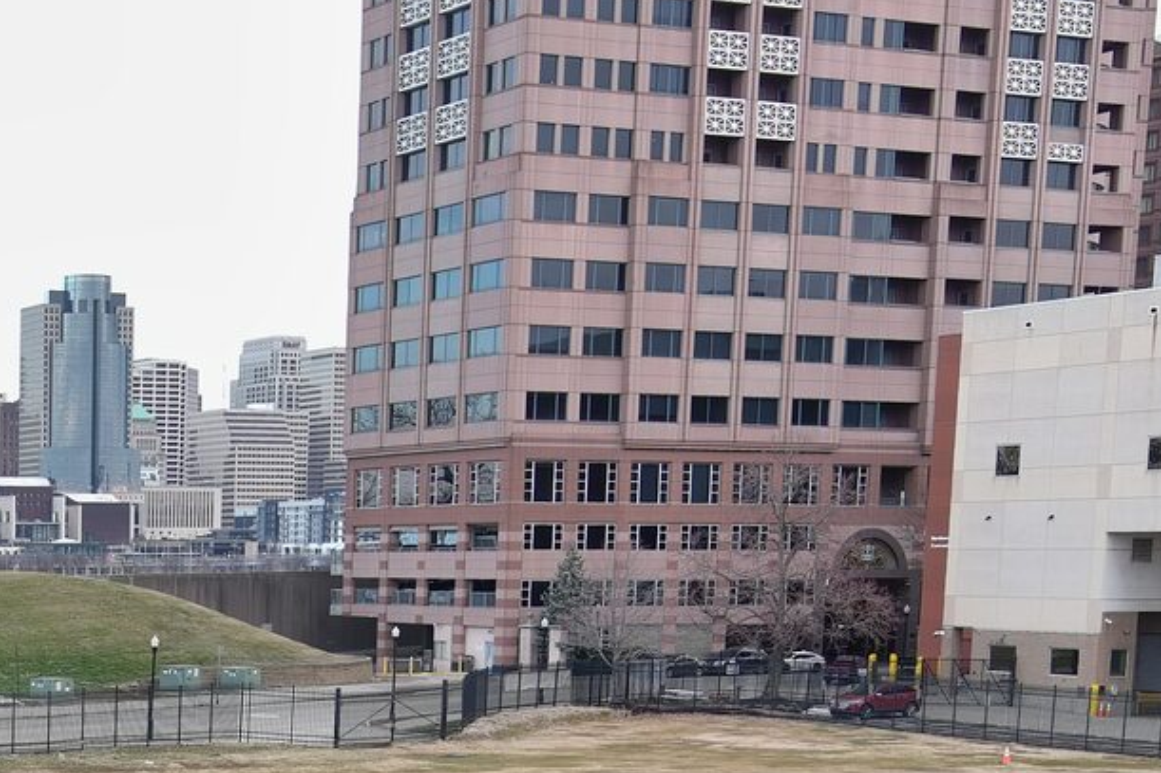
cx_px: -99
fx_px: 2450
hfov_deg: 24.9
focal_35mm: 76
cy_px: 884
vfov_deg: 17.3
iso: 100
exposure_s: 1/100
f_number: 2.8
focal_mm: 10.57
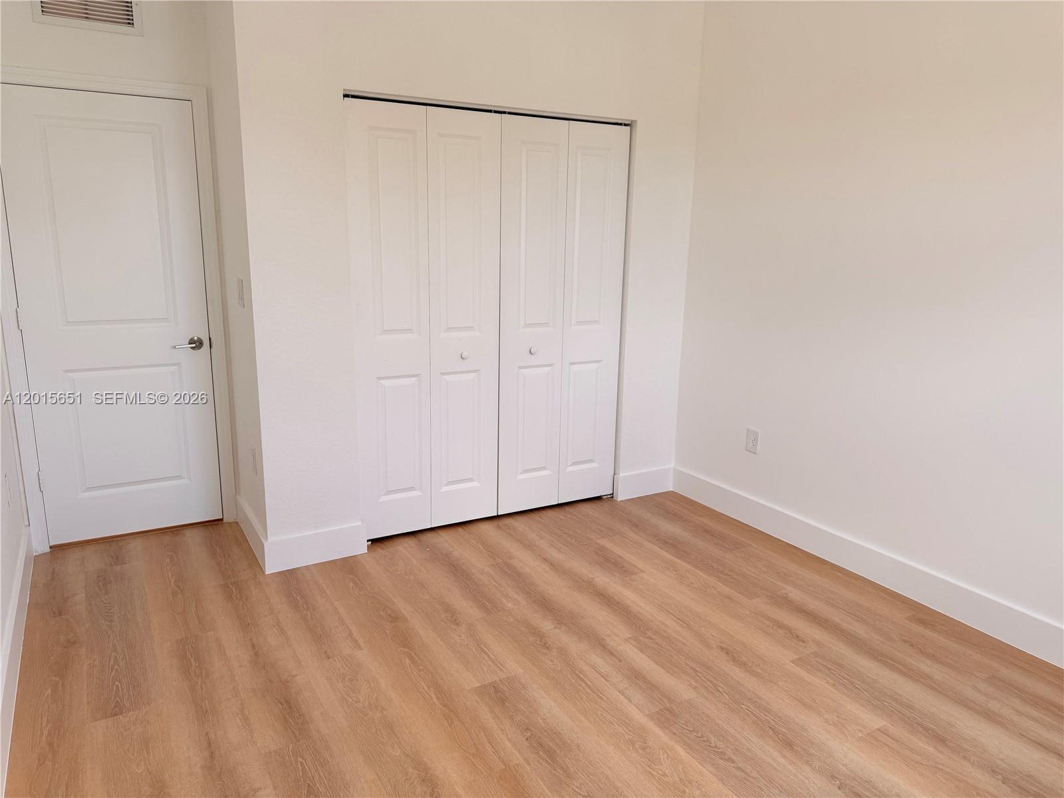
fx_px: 738
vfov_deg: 56.8
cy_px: 399
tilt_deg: -12.3
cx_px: 532
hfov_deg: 71.6
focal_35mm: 24
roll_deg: -1.0
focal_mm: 6.76
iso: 50
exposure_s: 1/120
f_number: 1.78
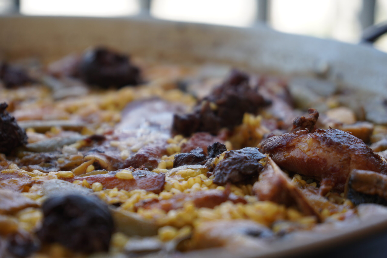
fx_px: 1129
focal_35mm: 105
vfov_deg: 13.0
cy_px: 129
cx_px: 194
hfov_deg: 19.5
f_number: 4
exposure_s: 1/125
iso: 100
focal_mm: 70
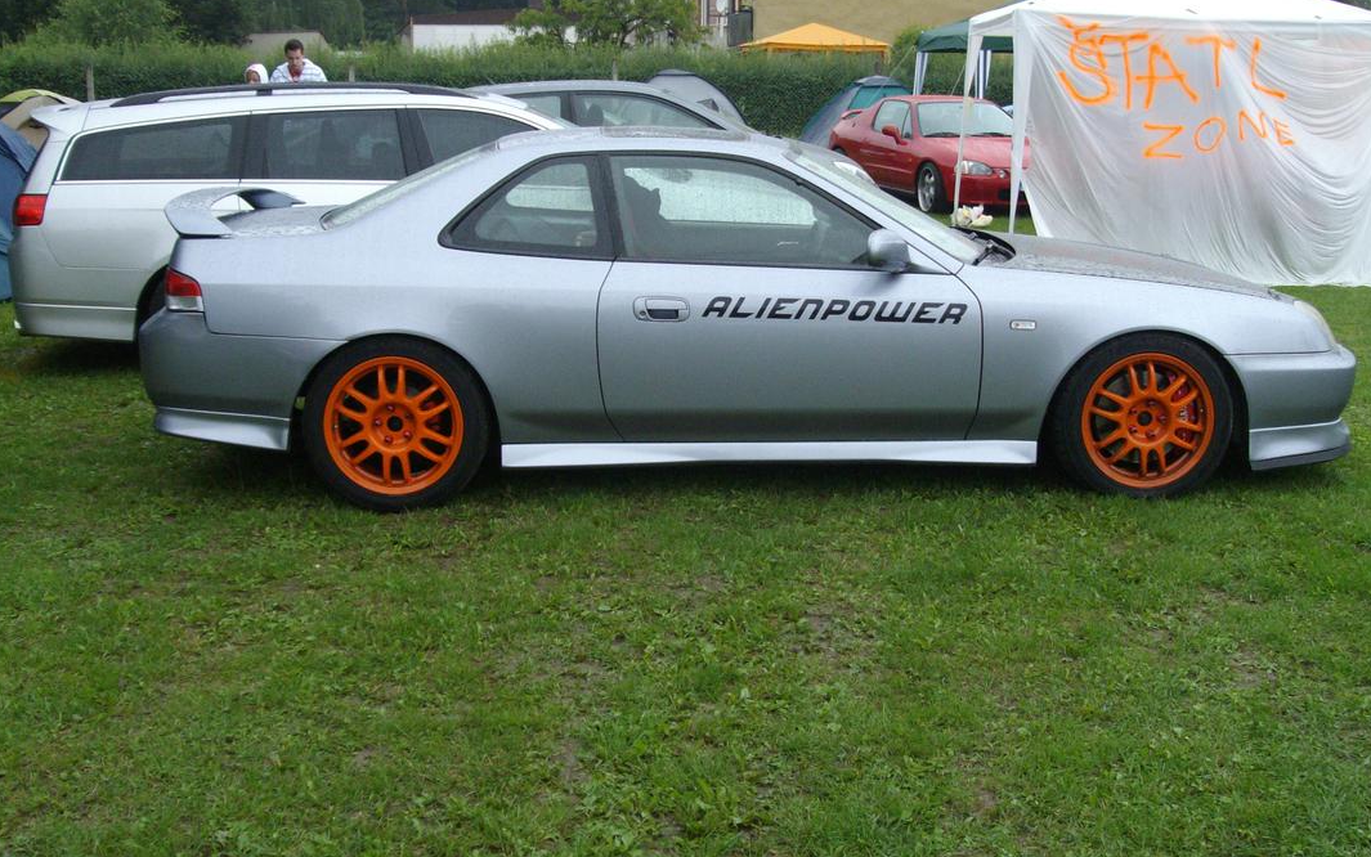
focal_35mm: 43
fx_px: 1607
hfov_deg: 46.1
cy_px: 346
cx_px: 767
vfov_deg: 29.8
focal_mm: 6
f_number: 2.7
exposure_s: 1/160
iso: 160
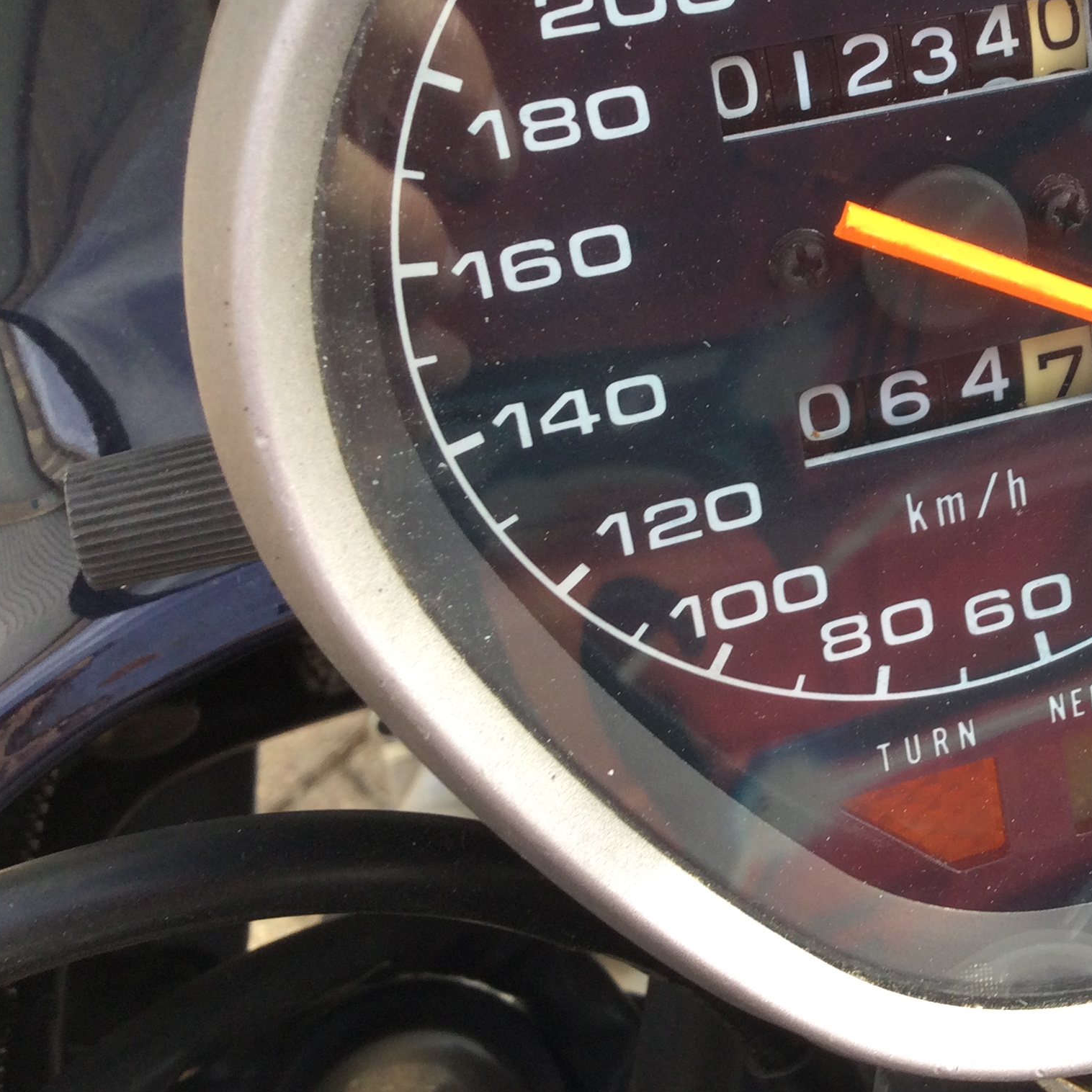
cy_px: 305
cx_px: 1120
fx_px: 2106
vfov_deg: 28.7
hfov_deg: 27.2
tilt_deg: -48.9
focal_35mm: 59
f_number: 2.4
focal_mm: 3.3
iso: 25
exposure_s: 1/113
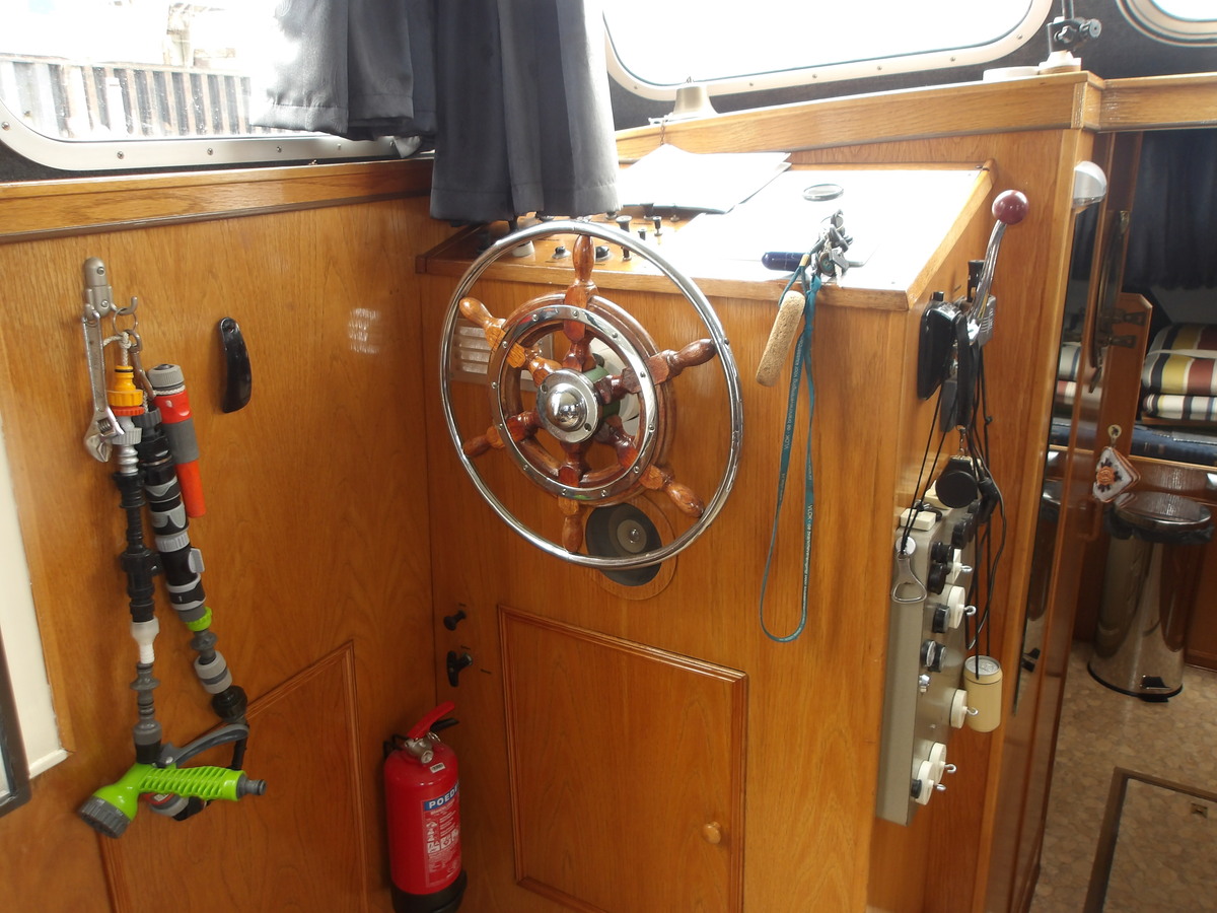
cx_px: 608
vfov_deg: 51.4
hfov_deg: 65.3
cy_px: 456
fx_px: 949
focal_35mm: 27
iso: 100
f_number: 3
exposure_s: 1/50
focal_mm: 4.9
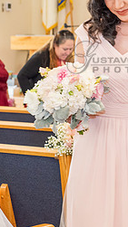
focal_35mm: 145
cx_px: 138
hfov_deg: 8.3
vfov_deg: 14.8
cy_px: 57
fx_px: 876
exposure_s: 1/100
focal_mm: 60
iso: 1250
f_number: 5
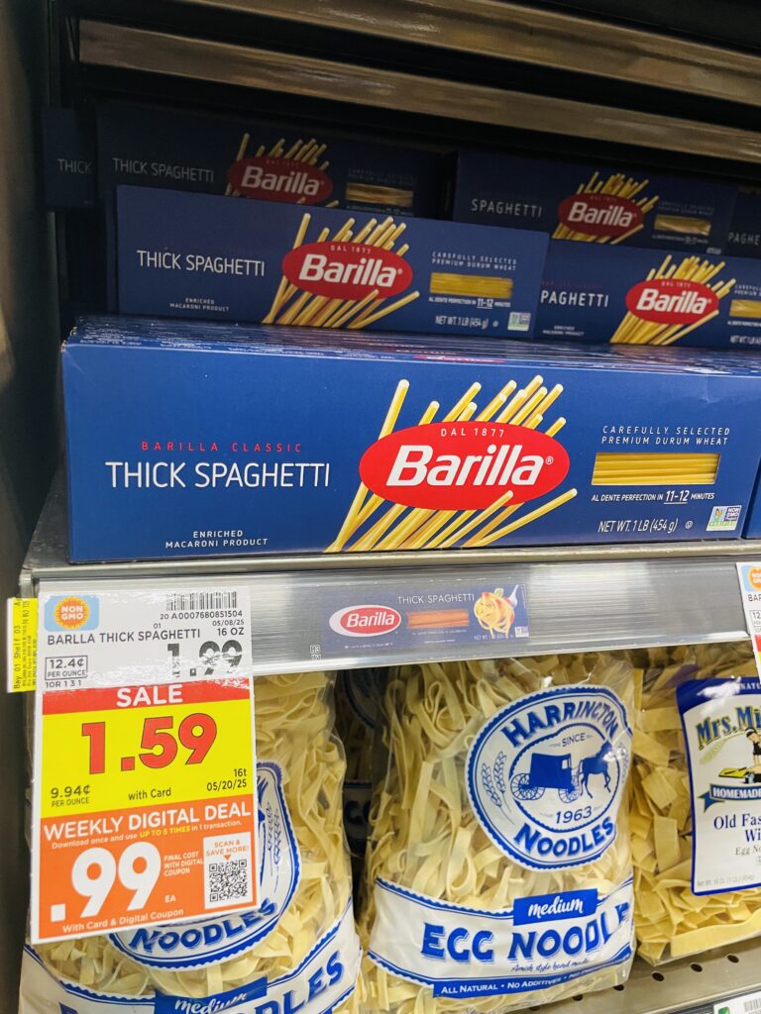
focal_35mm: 26
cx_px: 380
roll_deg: -3.9
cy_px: 507
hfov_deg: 53.1
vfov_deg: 67.3
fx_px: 762
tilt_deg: -15.2
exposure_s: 1/60
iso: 320
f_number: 1.6
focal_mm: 4.2
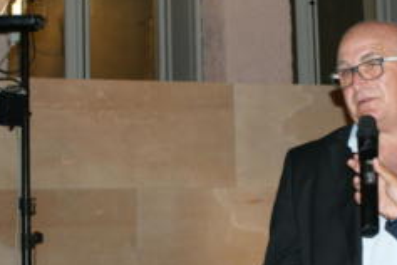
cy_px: 124
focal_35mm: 95
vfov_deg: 14.4
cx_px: 295
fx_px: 1048
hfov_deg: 21.3
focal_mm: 30
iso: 400
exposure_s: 1/60
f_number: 5
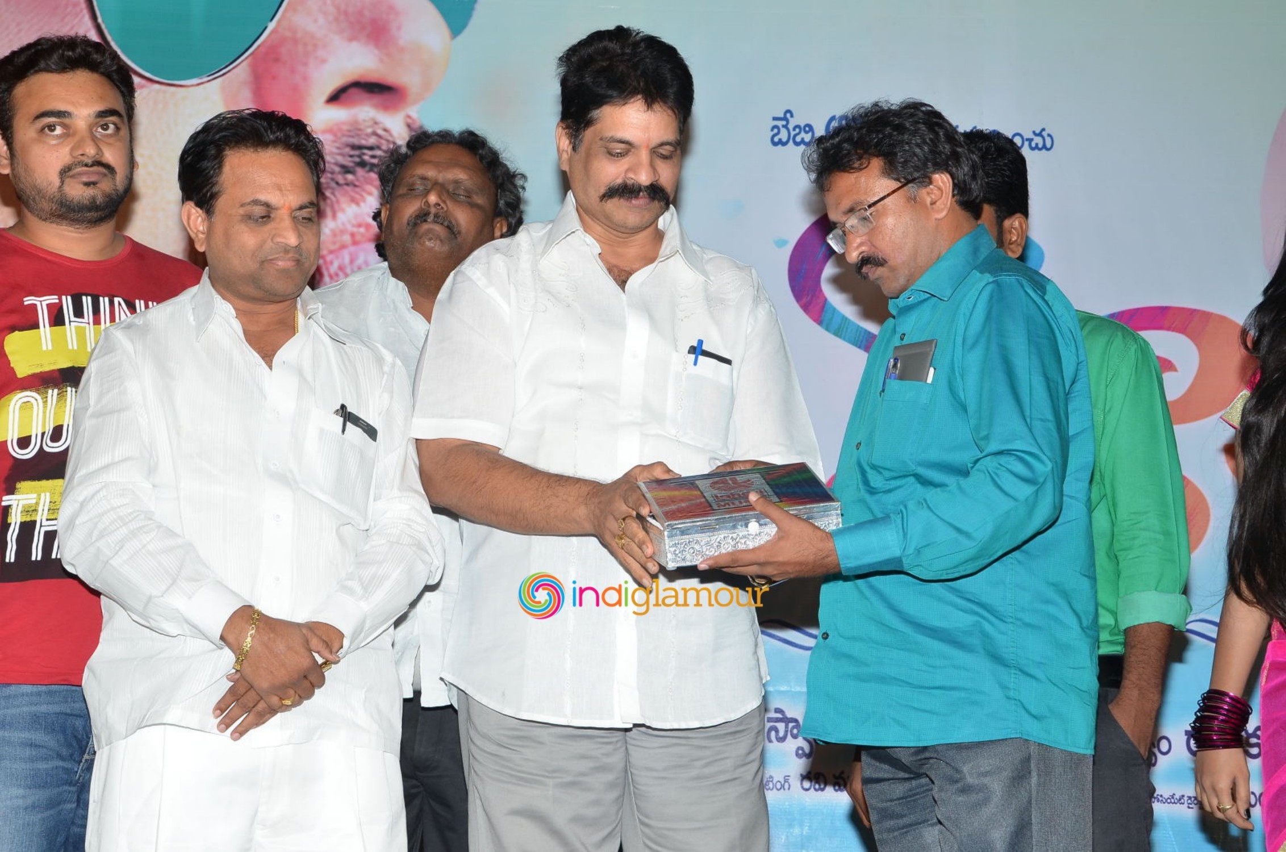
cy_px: 426
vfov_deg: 17.4
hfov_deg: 26.0
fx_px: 2781
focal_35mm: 78
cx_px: 643
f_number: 6.3
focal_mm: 52
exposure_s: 1/125
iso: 500
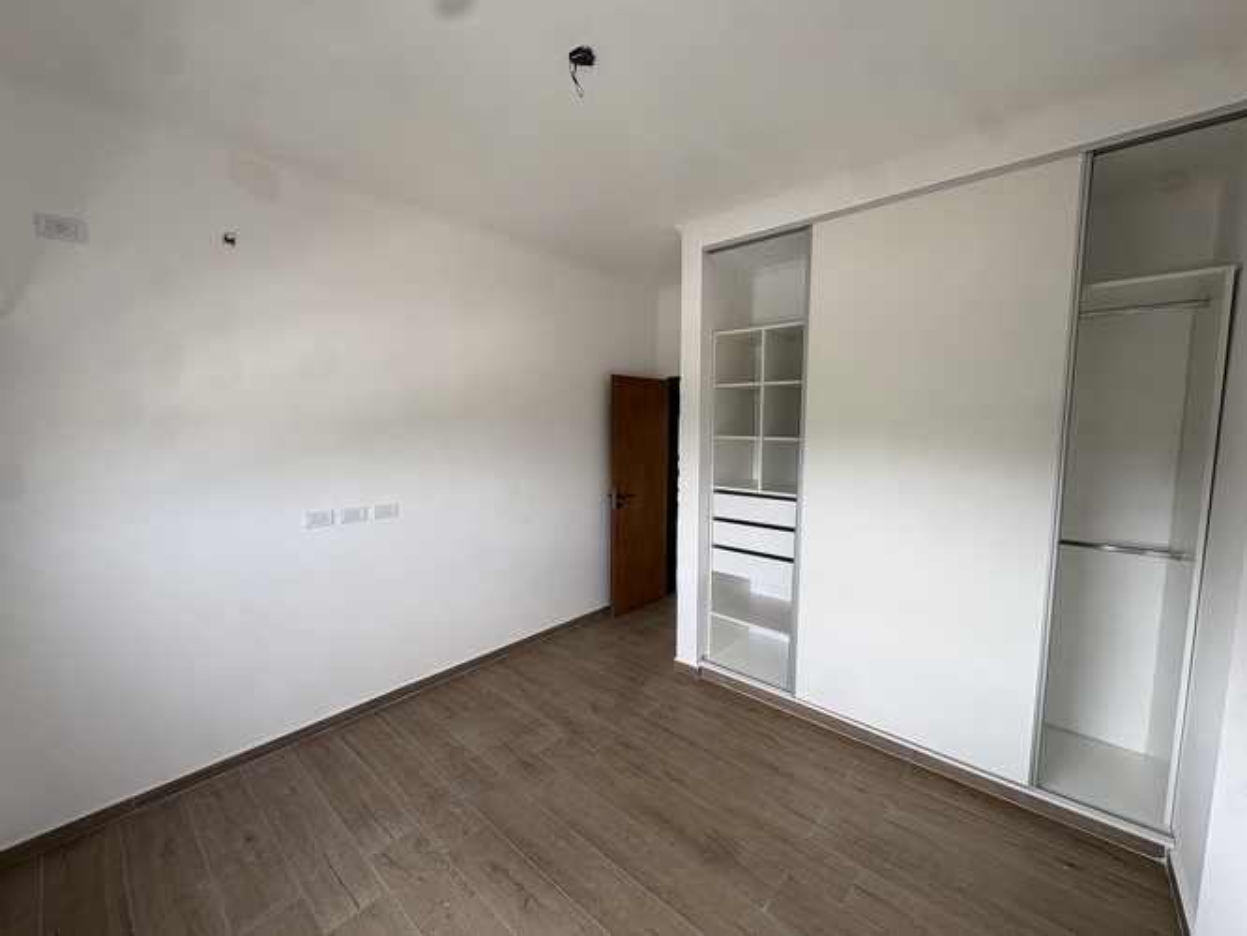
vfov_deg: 85.7
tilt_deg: -4.8
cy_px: 468
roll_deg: +0.7
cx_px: 624
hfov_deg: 102.0
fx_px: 505
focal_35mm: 14
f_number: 2.2
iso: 32
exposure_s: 1/99
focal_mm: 2.22
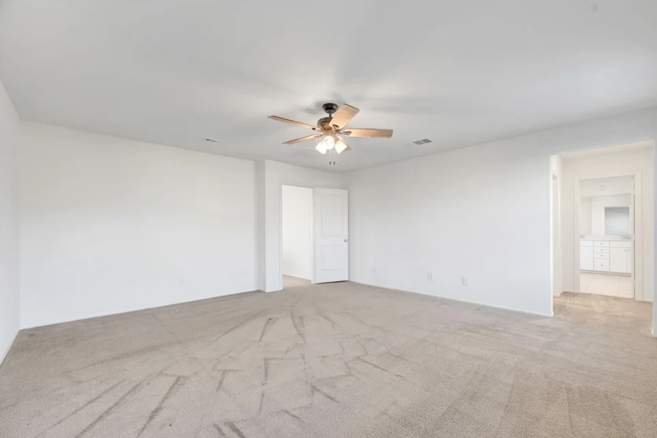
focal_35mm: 15
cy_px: 226
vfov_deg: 77.3
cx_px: 351
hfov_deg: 100.2
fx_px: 274
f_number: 8
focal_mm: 14
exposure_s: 1/13
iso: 800
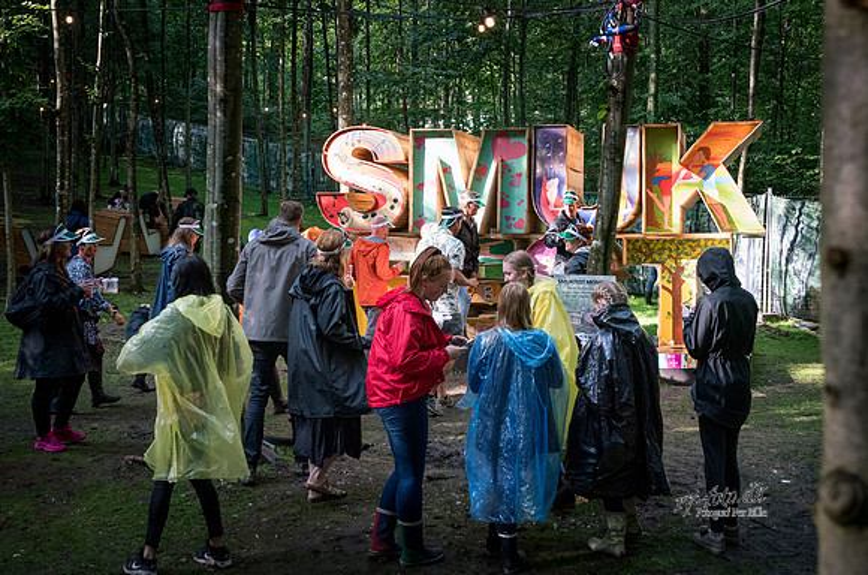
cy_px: 227
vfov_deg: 31.5
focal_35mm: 42
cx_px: 466
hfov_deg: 46.3
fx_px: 1014
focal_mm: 35
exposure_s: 1/800
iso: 4000
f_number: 5
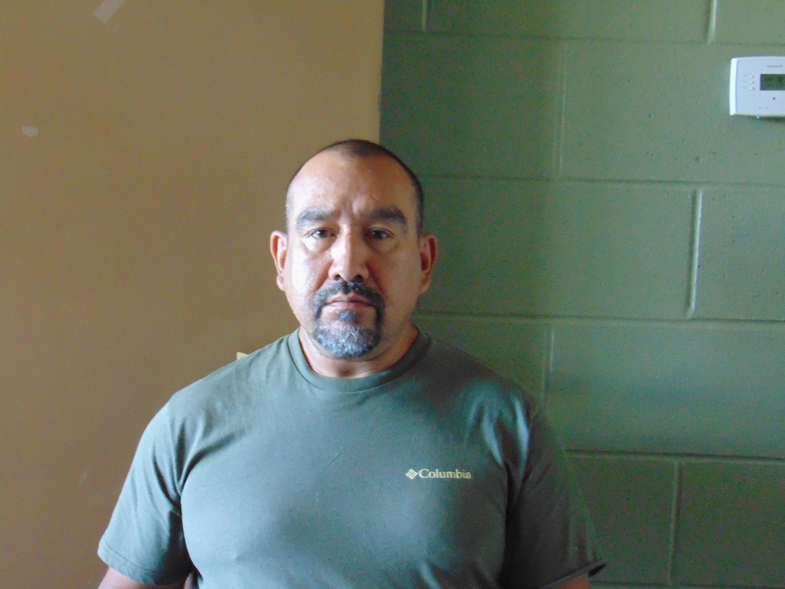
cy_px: 294
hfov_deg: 38.2
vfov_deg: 29.1
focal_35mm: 50
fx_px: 1134
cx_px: 392
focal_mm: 9
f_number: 3.5
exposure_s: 1/25
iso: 800
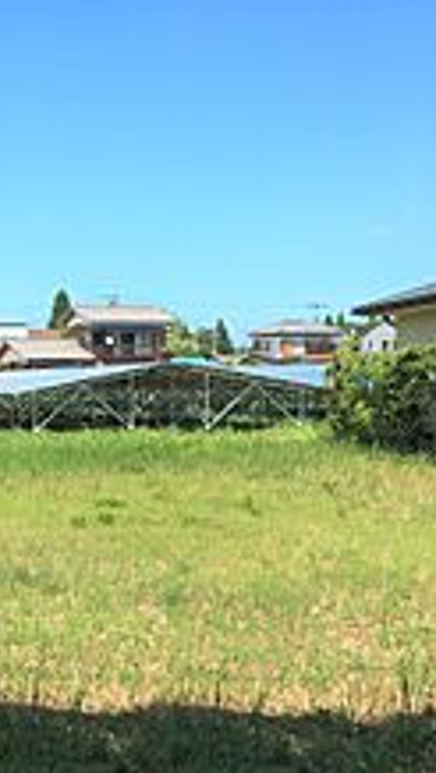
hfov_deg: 20.5
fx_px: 1189
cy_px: 521
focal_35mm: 58
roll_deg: +0.6
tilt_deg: -7.7
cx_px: 82
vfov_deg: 35.6
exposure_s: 1/1282
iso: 25
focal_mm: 4.15
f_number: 2.2
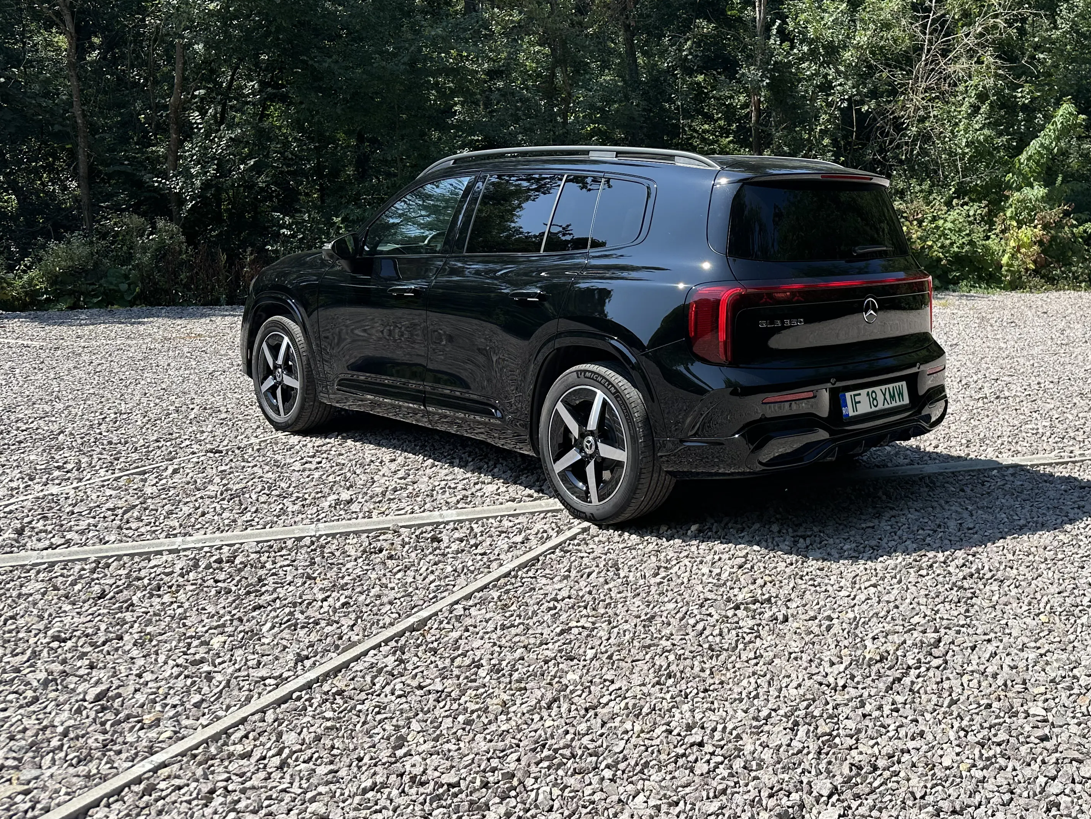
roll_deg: -1.0
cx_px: 750
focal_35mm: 34
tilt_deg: -6.9
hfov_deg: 52.6
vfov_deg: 41.6
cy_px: 329
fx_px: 1072
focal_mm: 6.86
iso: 80
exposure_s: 1/3058
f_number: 1.78
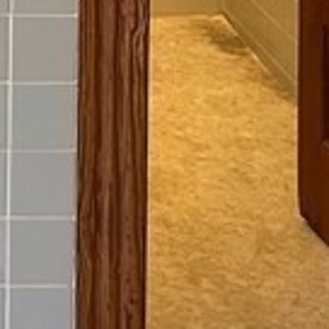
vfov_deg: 11.4
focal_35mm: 130
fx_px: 1398
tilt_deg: -2.0
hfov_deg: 12.7
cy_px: -423
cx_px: -184
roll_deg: -0.1
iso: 125
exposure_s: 1/60
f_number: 1.6
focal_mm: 5.1
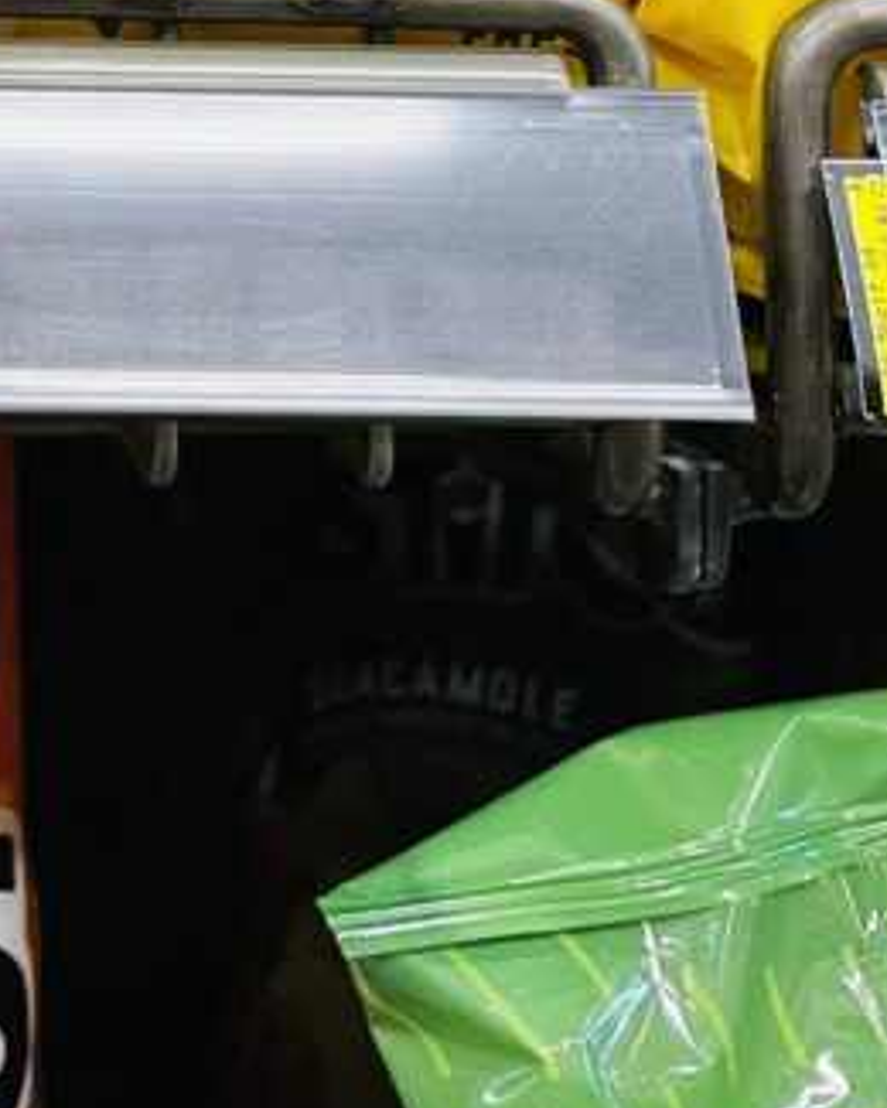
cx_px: -259
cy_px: -539
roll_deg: -1.9
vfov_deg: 20.5
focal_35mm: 80
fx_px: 2625
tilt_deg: +2.2
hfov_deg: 17.9
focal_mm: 4.2
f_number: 1.6
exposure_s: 1/60
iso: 125
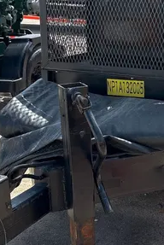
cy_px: 134
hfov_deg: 19.3
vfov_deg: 29.2
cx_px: 161
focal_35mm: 69
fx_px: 470
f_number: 1.6
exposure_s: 1/2364
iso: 64
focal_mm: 5.96
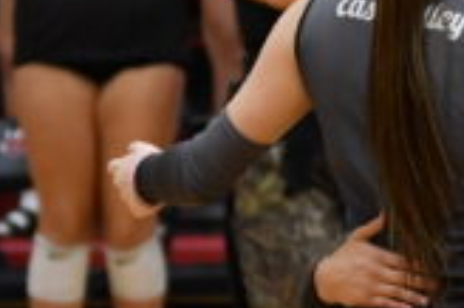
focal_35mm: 655
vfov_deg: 2.1
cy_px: 290
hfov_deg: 3.1
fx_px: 8434
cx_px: 605
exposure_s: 1/640
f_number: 2.8
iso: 1600
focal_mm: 70
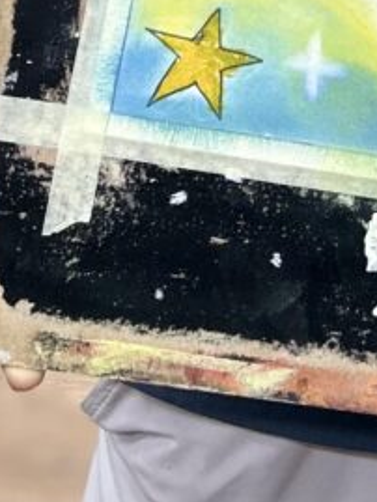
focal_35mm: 129
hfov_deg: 11.2
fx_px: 1872
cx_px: 495
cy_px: -566
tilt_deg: -8.6
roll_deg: -1.3
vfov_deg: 12.9
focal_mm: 5.7
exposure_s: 1/100
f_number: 1.5
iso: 32
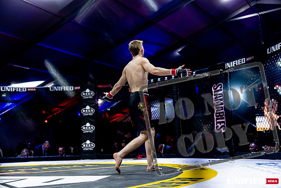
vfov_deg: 31.2
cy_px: 94
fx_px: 336
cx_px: 140
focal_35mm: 43
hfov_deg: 45.4
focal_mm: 43
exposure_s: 1/1250
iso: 3200
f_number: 2.8
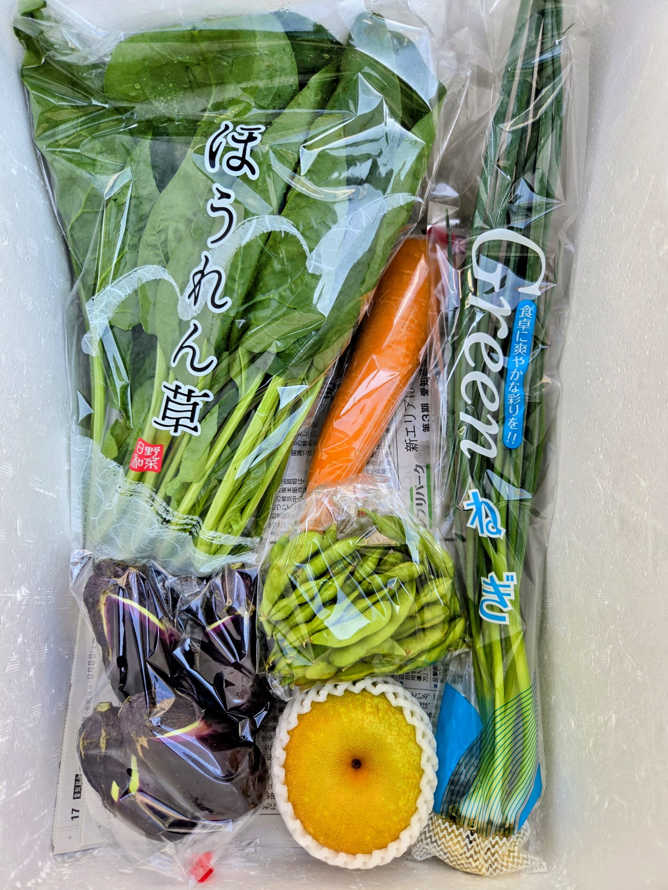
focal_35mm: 23
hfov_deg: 58.9
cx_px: 334
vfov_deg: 73.9
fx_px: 592
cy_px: 445
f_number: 1.8
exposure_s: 1/582
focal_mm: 5.4
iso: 80
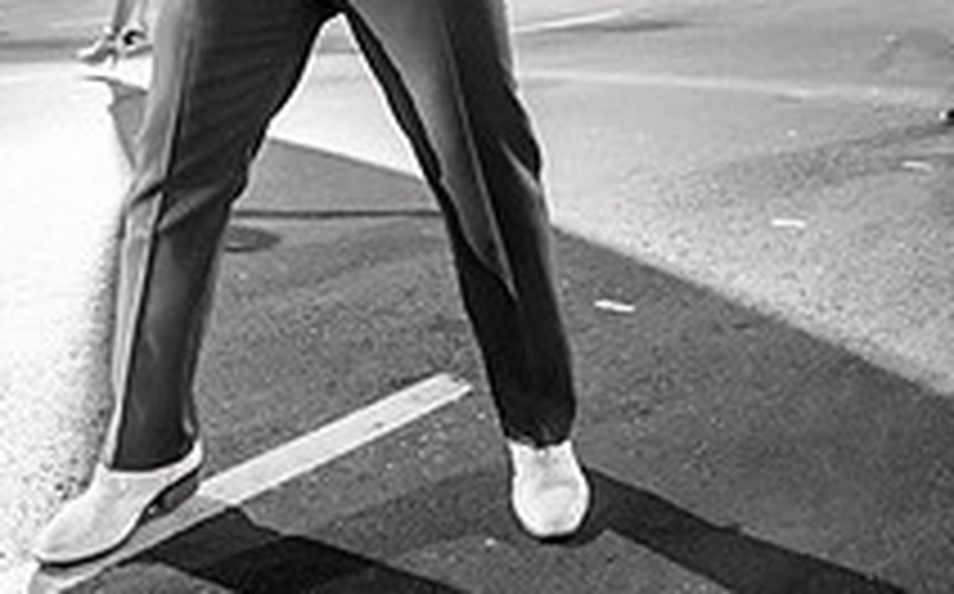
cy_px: -189
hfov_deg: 38.7
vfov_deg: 22.1
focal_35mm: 52
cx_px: 360
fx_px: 1351
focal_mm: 24
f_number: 2.2
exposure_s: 1/200
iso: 2500
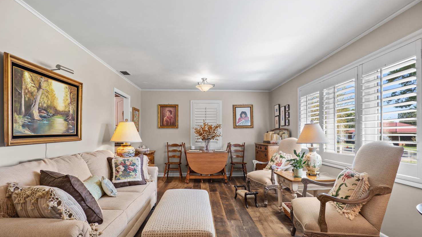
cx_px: 210
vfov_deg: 63.5
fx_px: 190
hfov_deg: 95.9
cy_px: 139
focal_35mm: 17
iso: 1250
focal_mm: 16
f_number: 5.6
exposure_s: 1/15
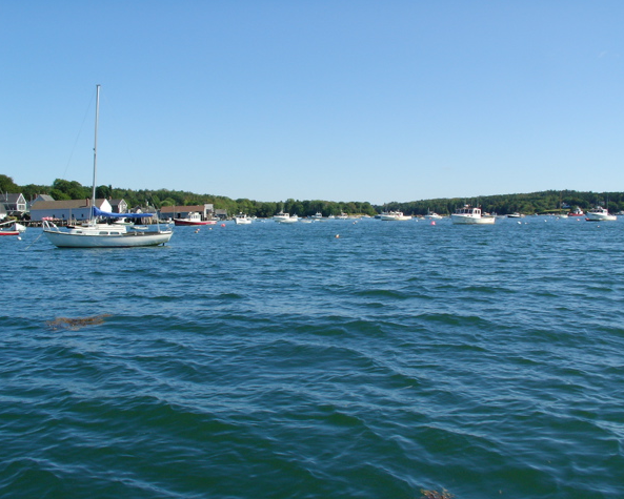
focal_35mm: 40
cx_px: 290
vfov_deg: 37.4
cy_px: 248
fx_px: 739
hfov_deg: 45.7
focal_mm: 5.8
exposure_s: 1/245
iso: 50
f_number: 6.7
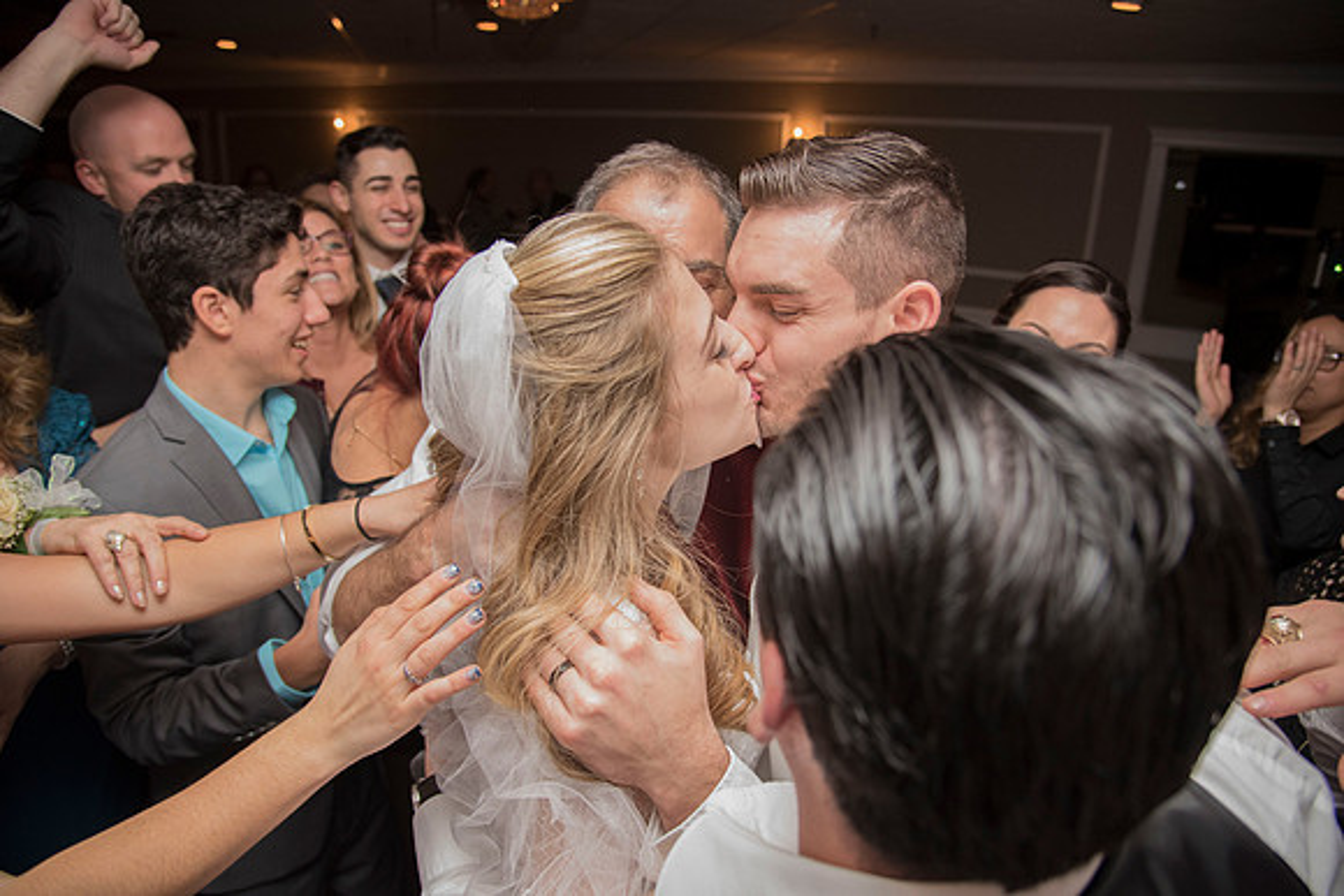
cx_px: 672
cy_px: 448
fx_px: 896
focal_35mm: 24
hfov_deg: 73.7
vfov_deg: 53.2
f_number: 4
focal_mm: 24
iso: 2000
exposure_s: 1/200
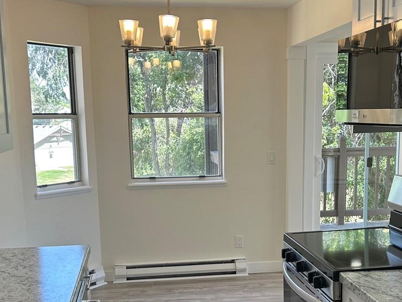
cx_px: 216
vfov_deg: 28.2
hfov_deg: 37.5
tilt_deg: -9.0
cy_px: 218
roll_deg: +1.0
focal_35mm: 51
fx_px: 592
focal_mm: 5.7
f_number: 1.5
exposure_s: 1/167
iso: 40
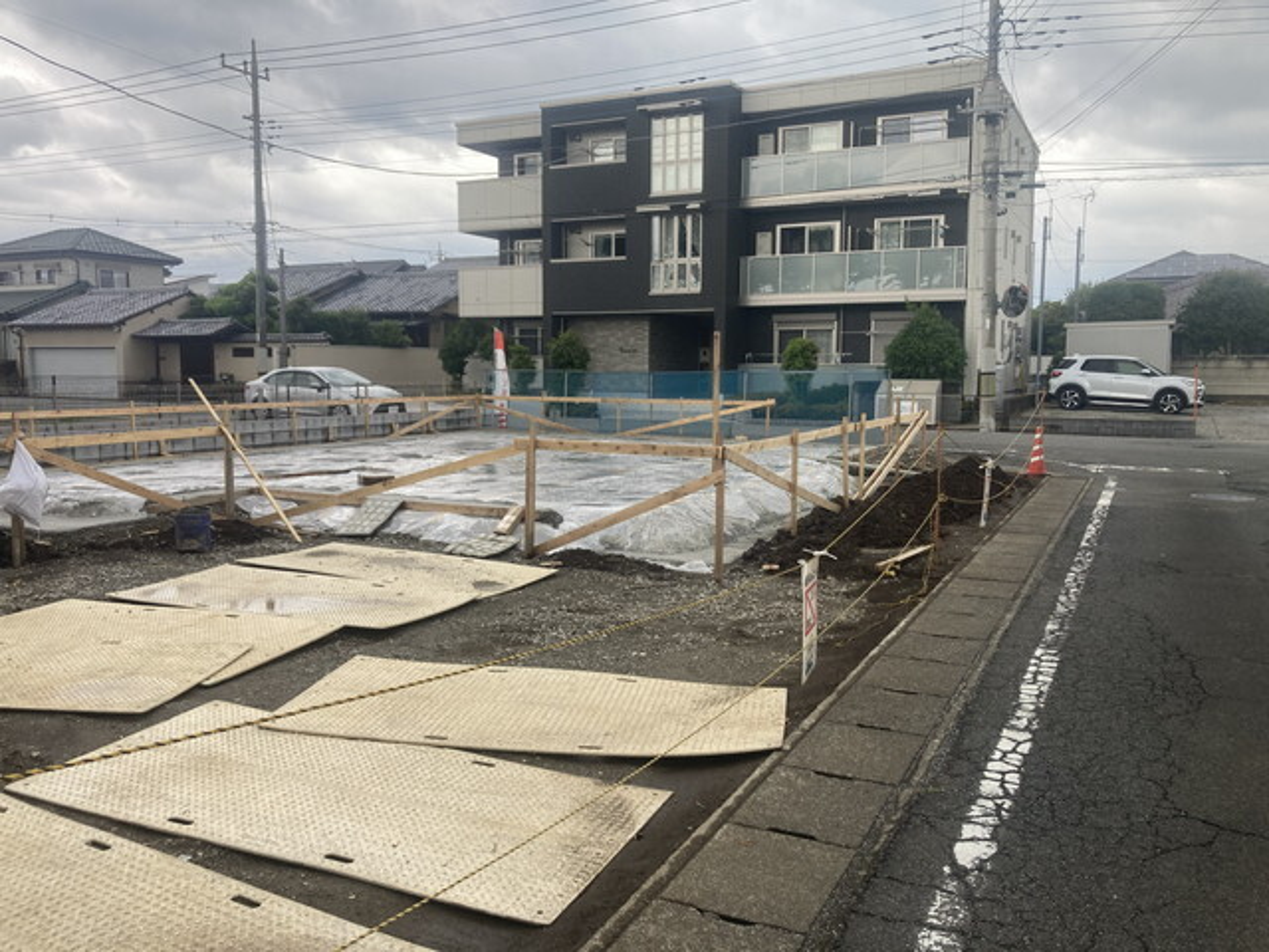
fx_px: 1026
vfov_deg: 49.7
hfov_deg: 63.4
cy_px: 476
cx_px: 634
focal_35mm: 28
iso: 20
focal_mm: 3.99
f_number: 1.8
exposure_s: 1/347
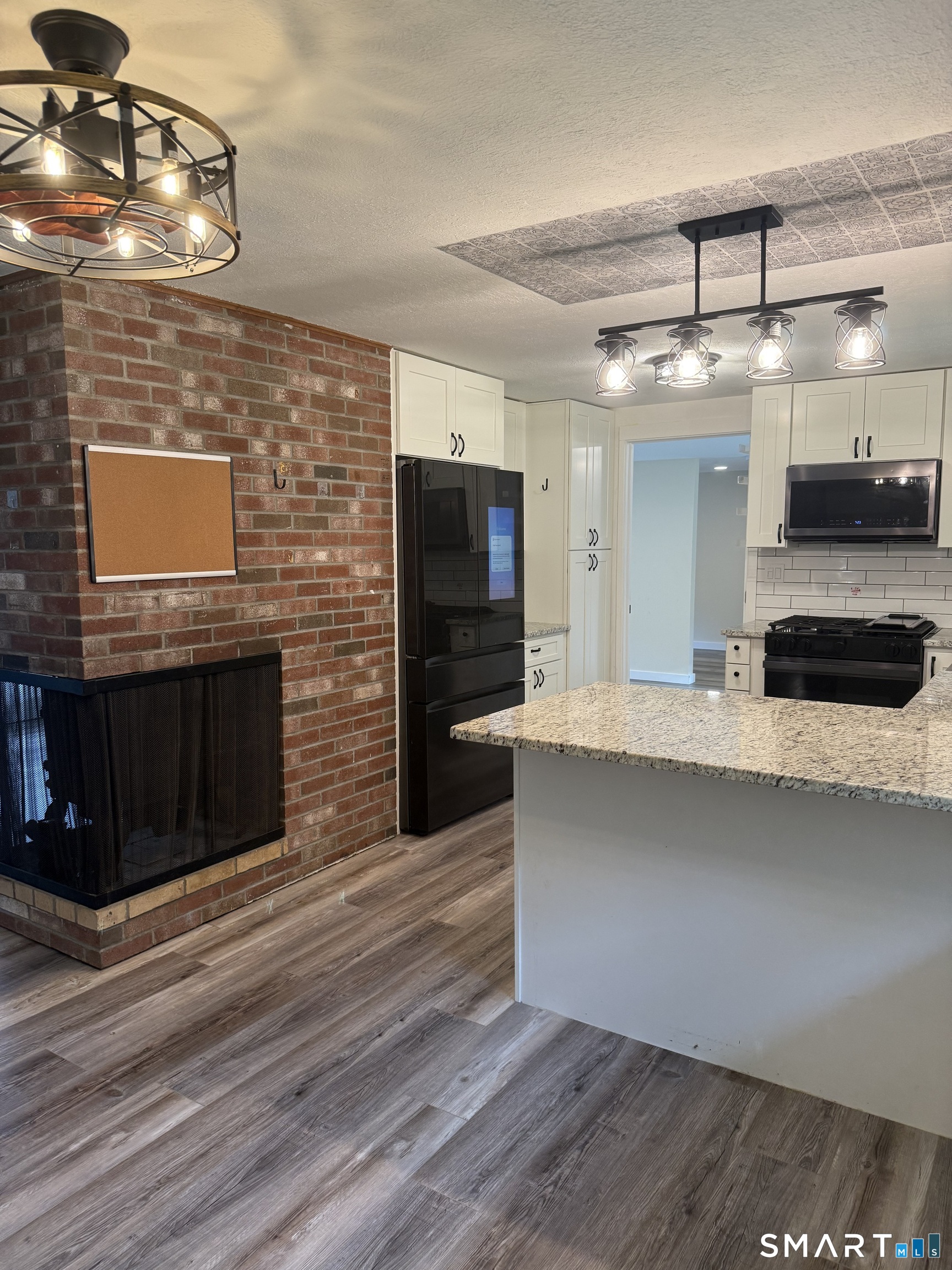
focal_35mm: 24
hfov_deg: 56.8
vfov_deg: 71.6
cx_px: 476
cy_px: 635
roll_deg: -0.2
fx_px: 880
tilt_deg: -6.0
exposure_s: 1/120
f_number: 1.78
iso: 200
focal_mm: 6.76
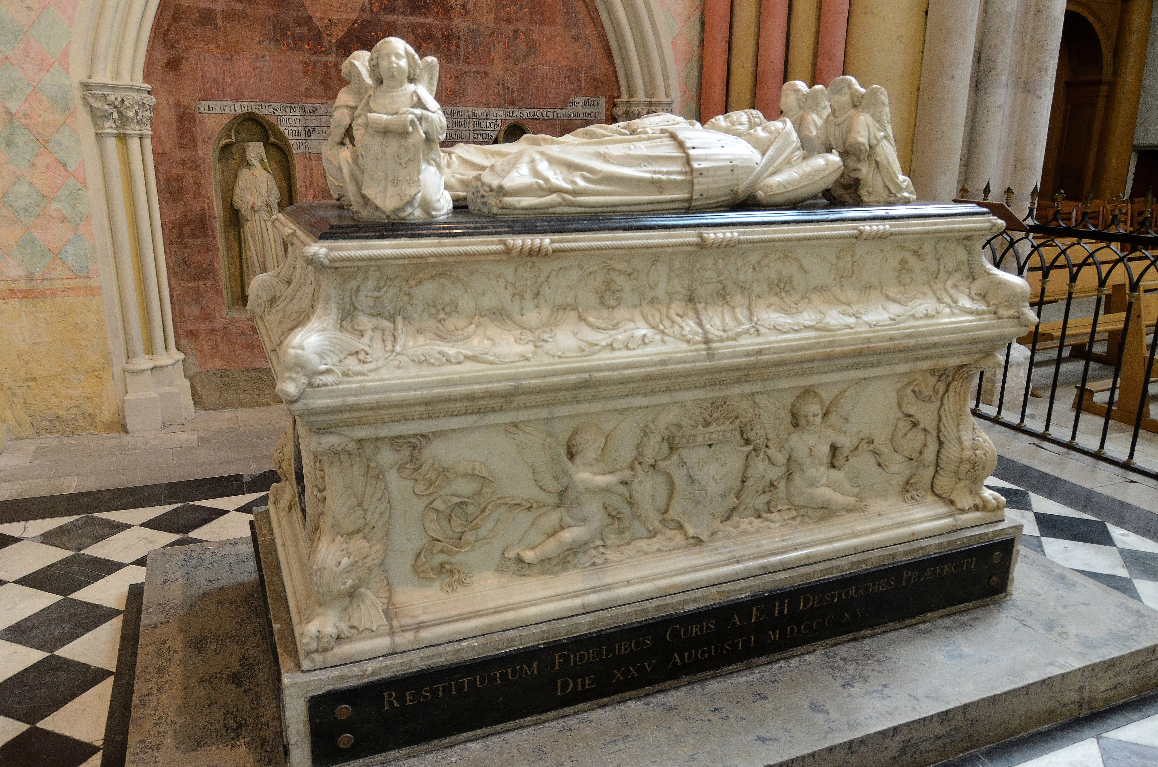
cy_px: 384
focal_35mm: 27
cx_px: 579
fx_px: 867
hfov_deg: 67.5
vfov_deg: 47.7
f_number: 3.5
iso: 800
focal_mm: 18
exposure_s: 1/40
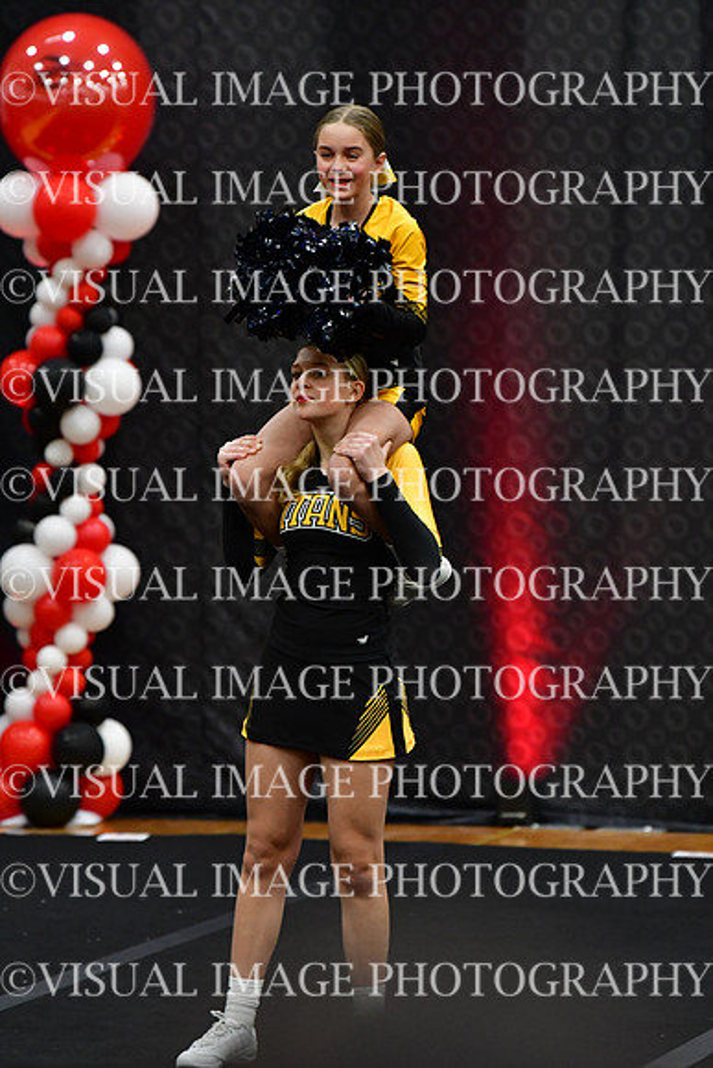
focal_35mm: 300
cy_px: 534
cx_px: 356
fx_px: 8906
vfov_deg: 6.9
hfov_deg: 4.6
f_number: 3.5
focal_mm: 200
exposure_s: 1/500
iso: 4000
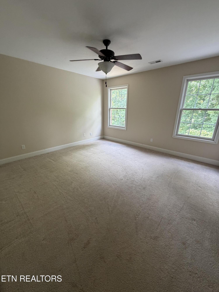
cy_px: 146
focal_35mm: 14
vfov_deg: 102.1
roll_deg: +0.2
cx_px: 110
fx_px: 118
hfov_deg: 85.7
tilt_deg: -18.3
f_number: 2.2
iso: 250
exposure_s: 1/121
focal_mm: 2.22
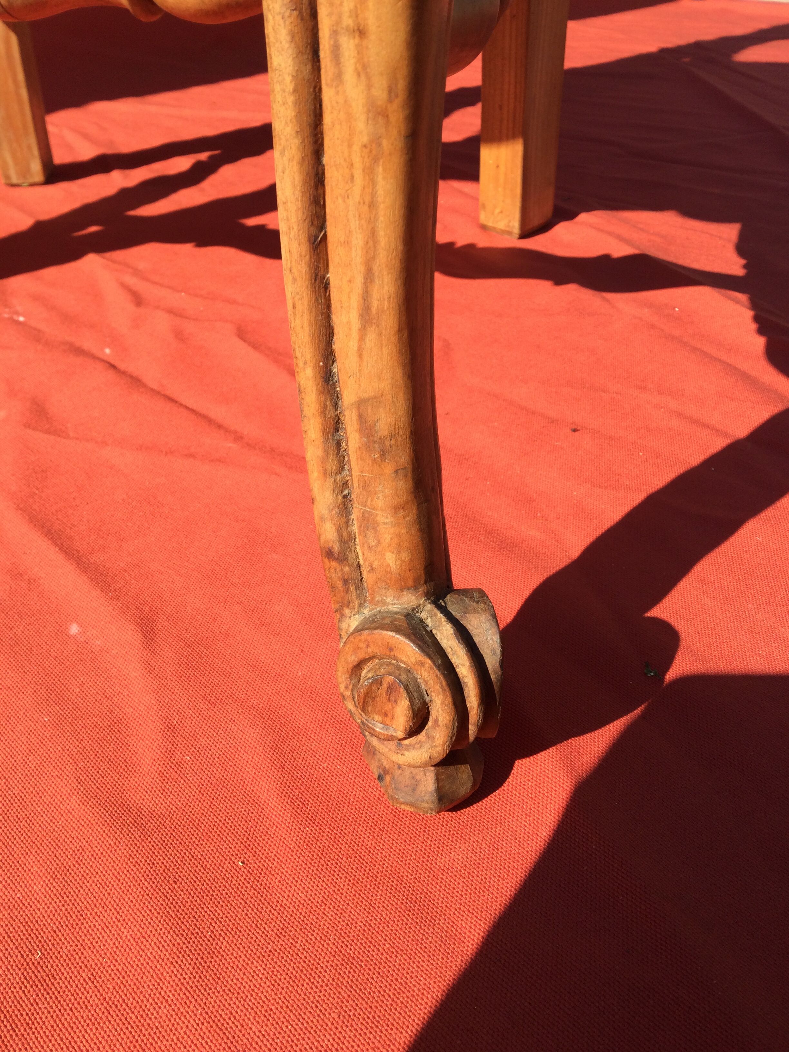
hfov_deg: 45.4
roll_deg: -1.2
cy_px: 526
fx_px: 942
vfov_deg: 58.4
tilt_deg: -35.2
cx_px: 394
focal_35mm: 31
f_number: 2.4
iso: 25
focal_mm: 3.3
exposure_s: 1/494
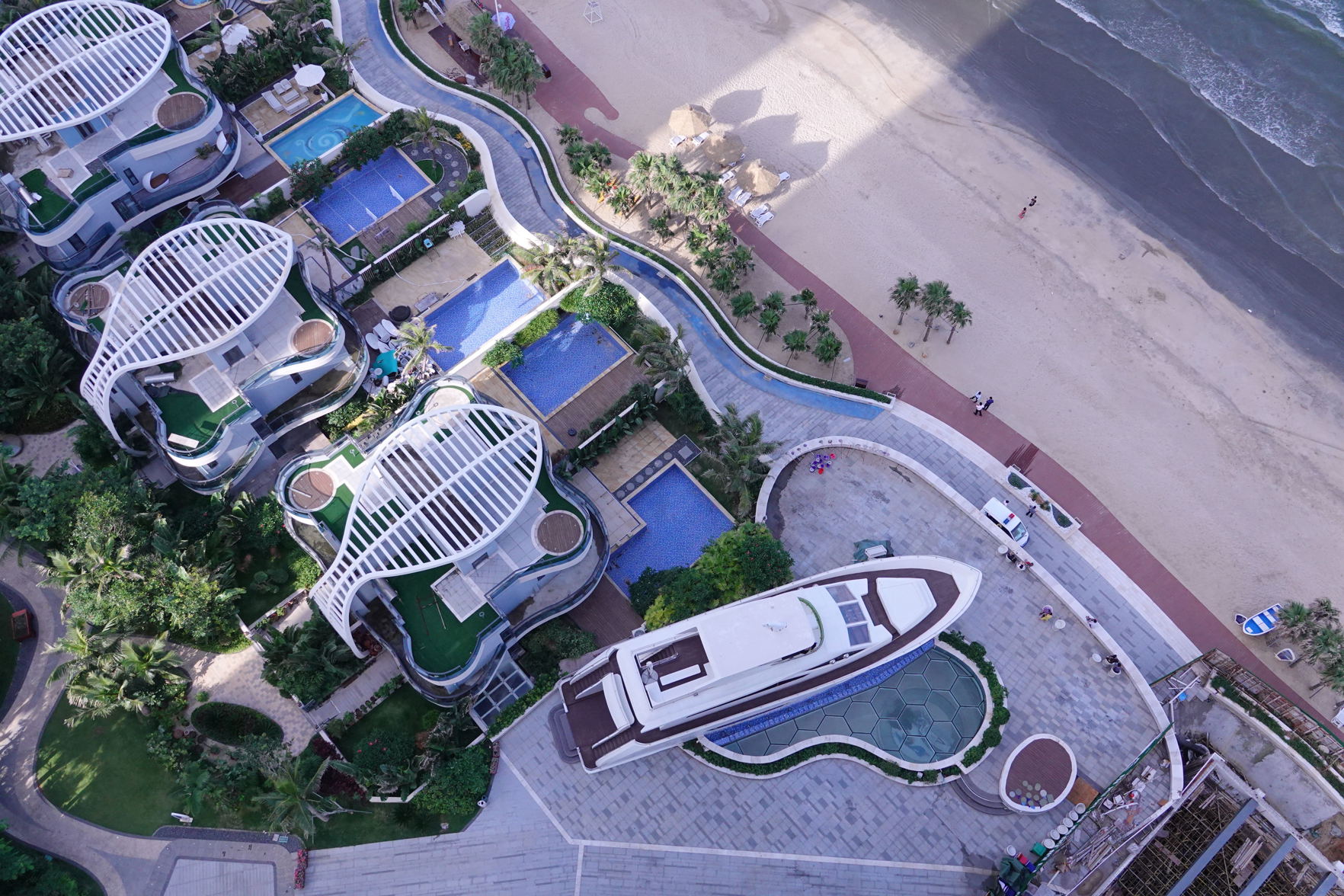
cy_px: 448
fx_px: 1083
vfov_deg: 45.0
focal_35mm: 29
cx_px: 672
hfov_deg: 63.7
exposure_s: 1/4000
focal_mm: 10.8
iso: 640
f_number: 2.8
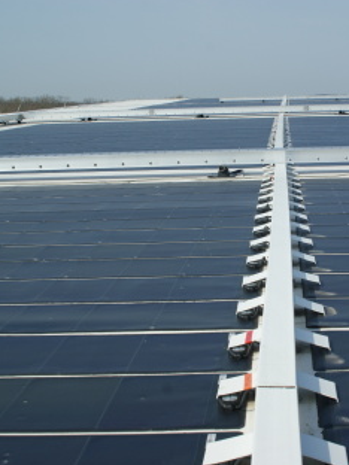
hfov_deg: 23.3
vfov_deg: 31.2
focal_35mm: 62
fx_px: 833
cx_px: 283
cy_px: 232
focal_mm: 28
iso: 100
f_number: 11
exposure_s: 1/160
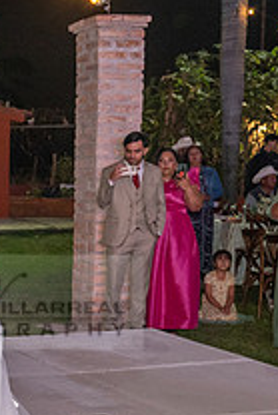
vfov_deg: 21.2
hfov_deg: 13.7
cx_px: -146
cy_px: 382
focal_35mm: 94
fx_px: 1087
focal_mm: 28
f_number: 4
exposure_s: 1/160
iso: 2000
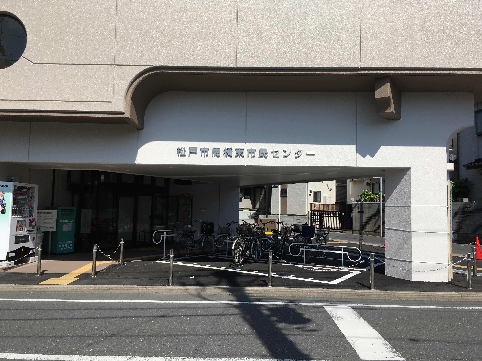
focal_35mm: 29
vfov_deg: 48.2
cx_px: 241
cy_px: 180
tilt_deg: +3.6
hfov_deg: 61.7
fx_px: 404
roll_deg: -1.5
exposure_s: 1/2331
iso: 25
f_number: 2.2
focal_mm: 4.15
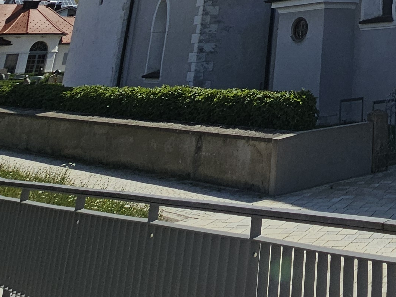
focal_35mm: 49
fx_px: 561
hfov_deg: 31.7
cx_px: 488
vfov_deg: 21.3
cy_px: -219
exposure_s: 1/4087
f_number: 2.2
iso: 50
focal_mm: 2.2
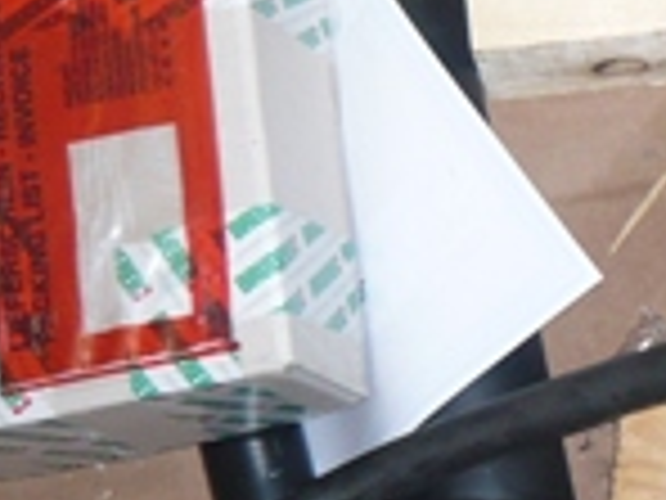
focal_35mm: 121
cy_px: 234
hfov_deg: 14.3
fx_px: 2328
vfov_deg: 12.2
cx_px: 1202
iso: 100
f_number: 2.8
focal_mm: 4.6
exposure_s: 1/30
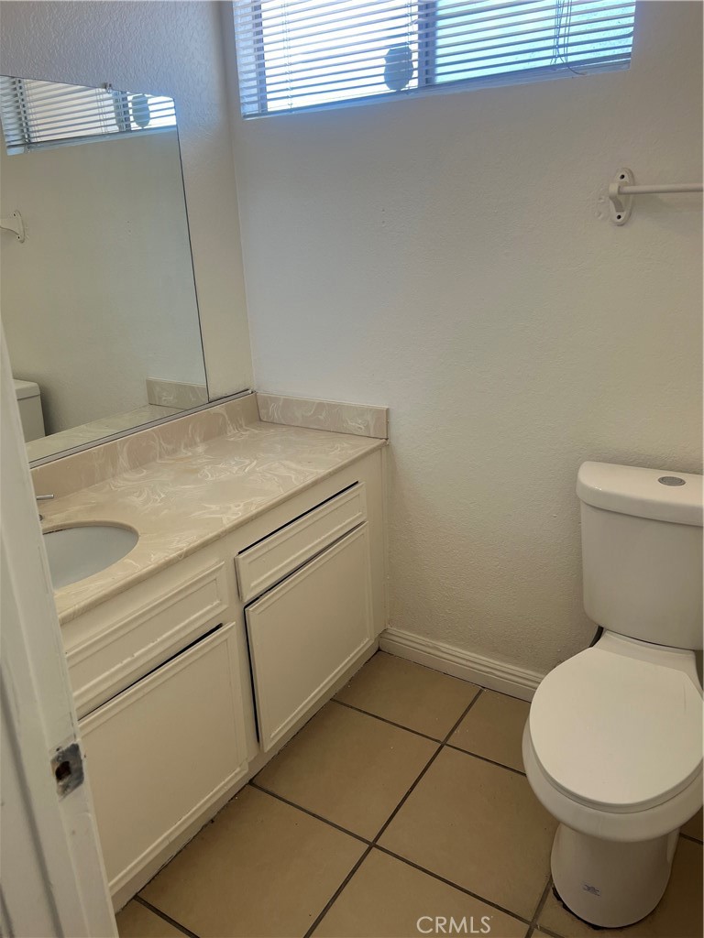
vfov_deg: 67.3
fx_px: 705
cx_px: 352
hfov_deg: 53.1
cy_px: 469
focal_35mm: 26
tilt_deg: -18.4
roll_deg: +1.9
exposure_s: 1/120
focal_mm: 5.7
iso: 50
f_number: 1.5
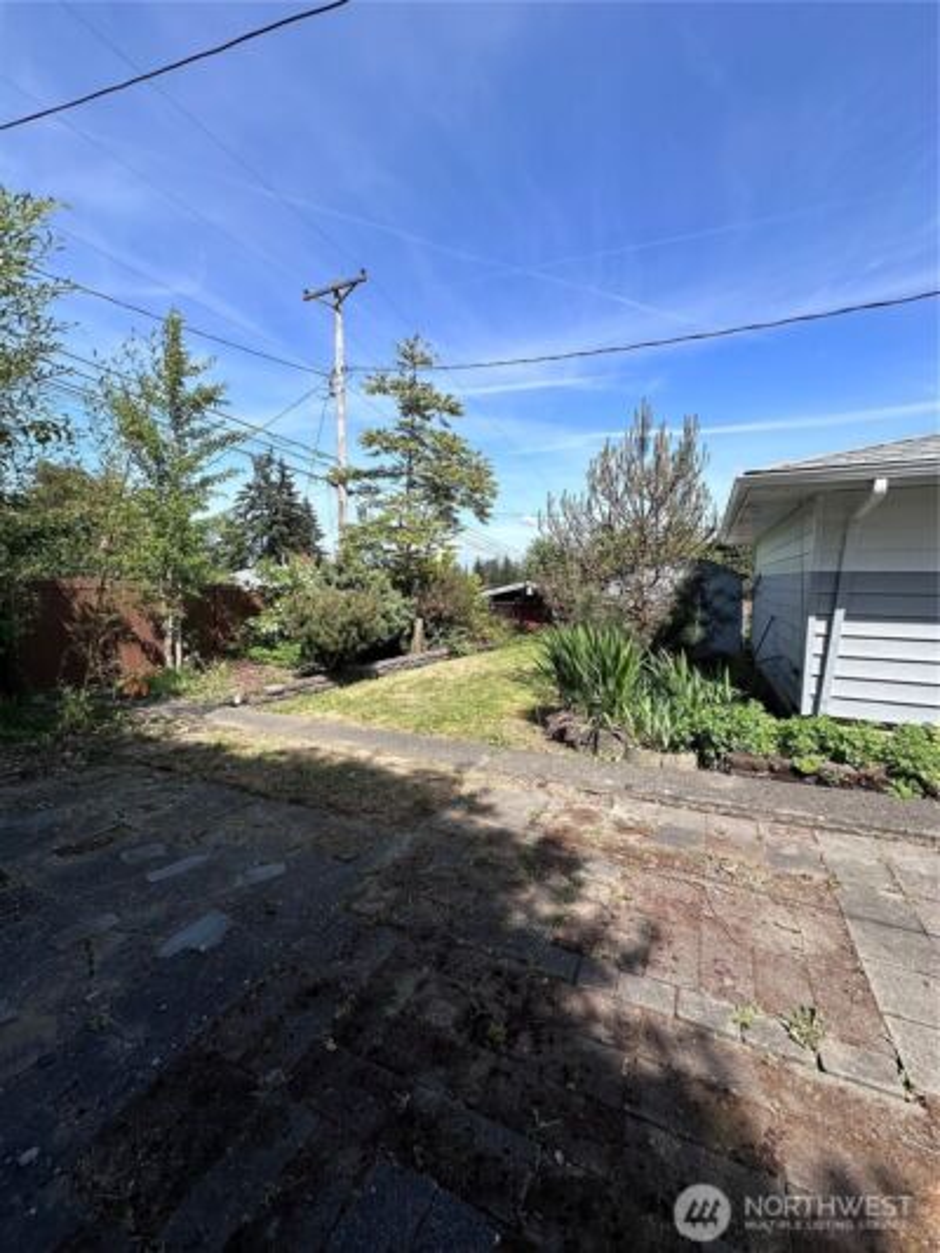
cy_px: 626
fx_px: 507
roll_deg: -1.8
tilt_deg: -4.6
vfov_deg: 102.1
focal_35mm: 14
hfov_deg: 85.7
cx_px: 470
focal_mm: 2.22
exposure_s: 1/1642
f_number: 2.2
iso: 40
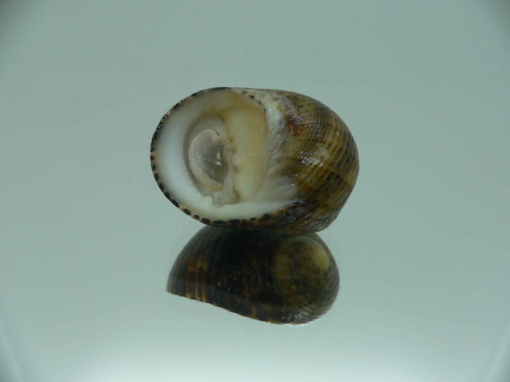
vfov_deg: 40.7
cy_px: 191
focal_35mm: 35
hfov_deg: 52.6
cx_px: 255
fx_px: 516
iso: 80
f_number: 2.8
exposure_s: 1/60
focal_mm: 4.6
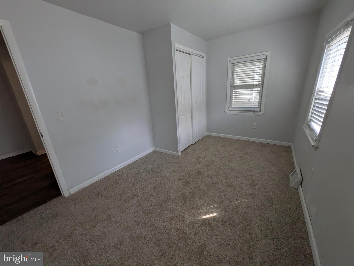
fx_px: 143
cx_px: 177
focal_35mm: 14
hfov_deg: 102.1
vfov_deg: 85.7
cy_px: 133
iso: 107
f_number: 2.2
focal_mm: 1.83
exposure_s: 1/120
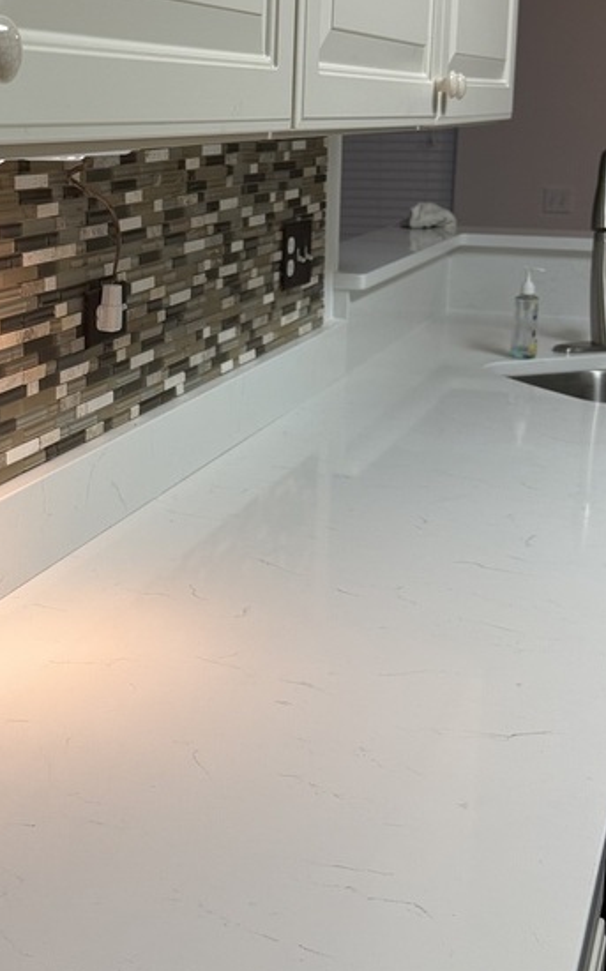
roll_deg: -1.0
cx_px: 122
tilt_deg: -9.5
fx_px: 1323
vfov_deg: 39.9
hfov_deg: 25.4
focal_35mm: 50
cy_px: 337
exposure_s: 1/120
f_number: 1.78
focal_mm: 6.76
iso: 160
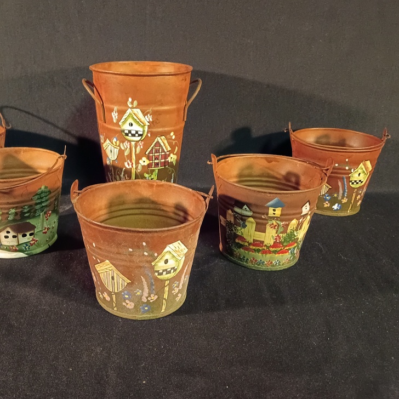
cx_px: 151
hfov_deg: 48.0
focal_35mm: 34
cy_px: 196
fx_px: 443
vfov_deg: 48.4
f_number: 2.2
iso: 4440
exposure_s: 1/24
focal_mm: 3.42
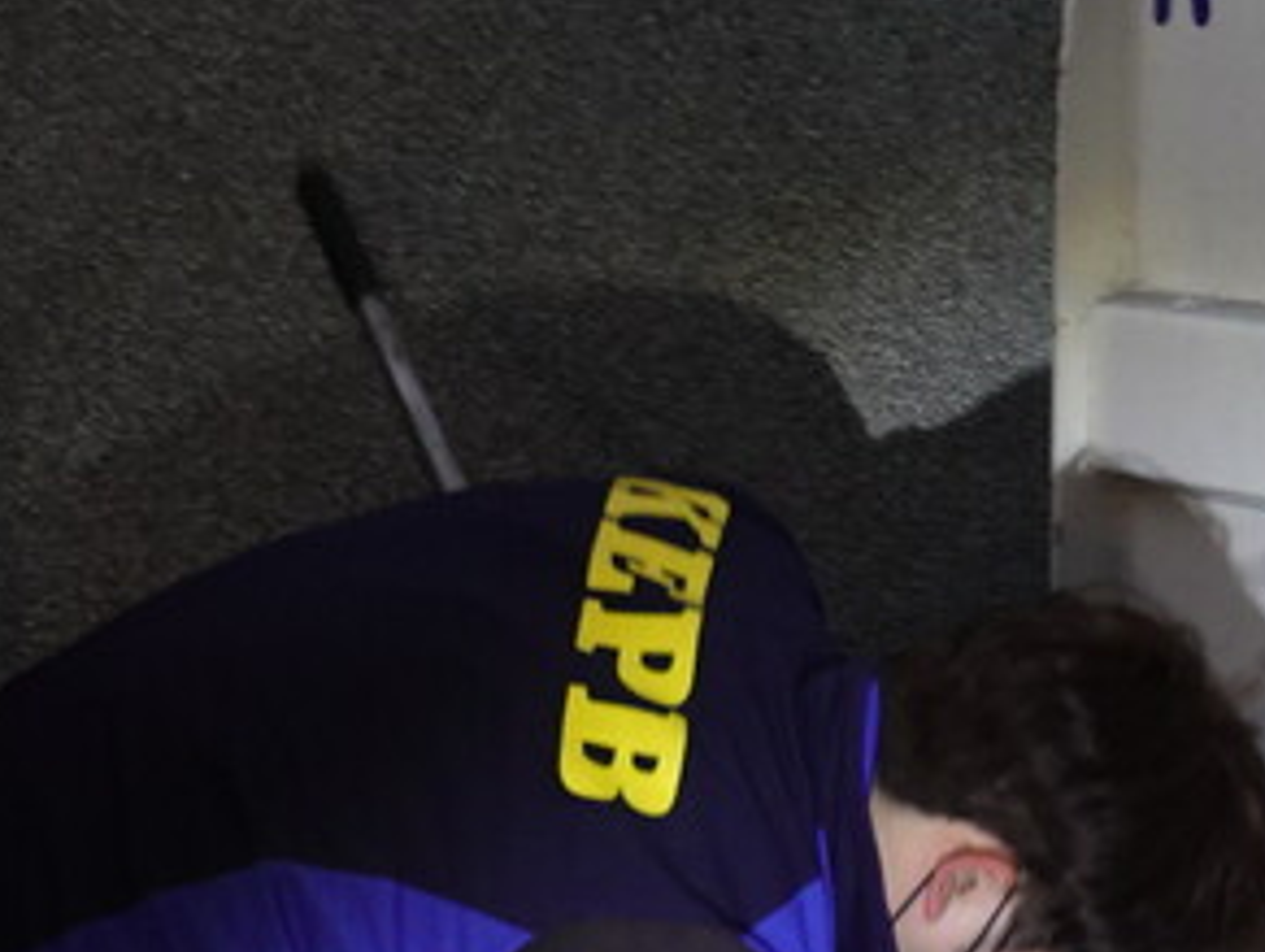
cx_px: 1261
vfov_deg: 14.0
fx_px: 3476
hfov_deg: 20.0
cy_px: 1665
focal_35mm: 95
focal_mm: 9
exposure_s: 1/30
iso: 640
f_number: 2.8
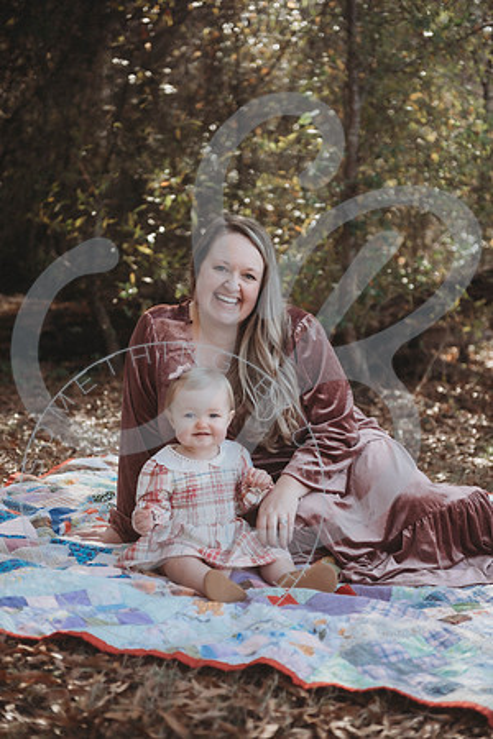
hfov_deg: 19.5
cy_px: 370
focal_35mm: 70
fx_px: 1438
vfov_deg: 28.8
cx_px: 246
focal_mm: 70
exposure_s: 1/250
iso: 100
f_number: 2.8
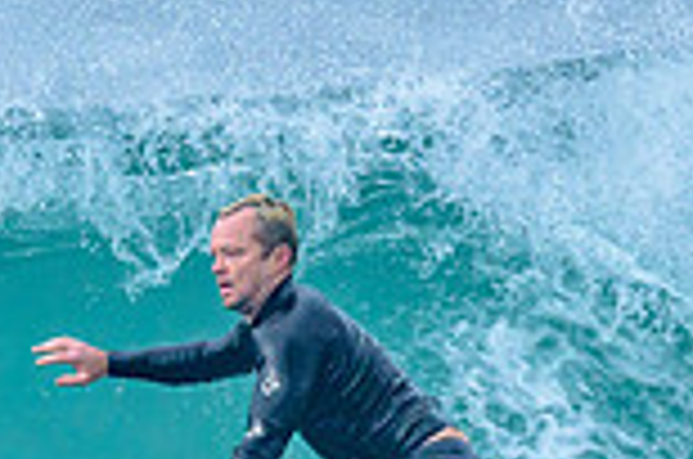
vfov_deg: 0.4
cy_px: 762
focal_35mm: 3680
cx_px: -61
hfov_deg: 0.6
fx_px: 70693
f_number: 6.3
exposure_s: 1/2000
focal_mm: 800
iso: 900
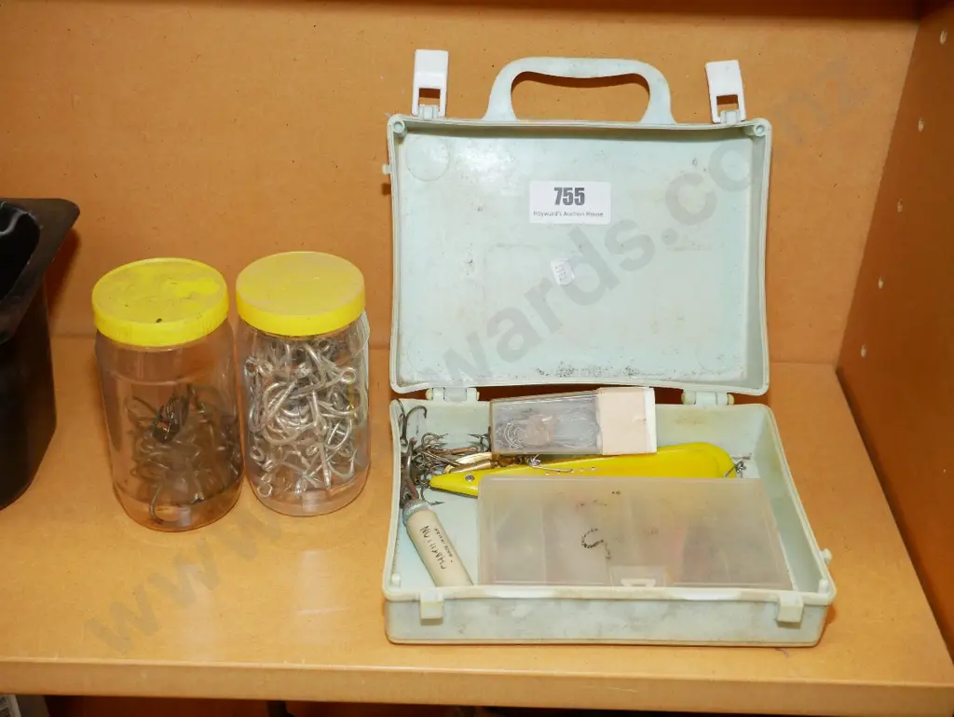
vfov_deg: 32.9
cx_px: 477
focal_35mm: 44
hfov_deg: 42.9
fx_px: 1213
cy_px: 358
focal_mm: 22
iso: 1600
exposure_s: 1/60
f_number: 5
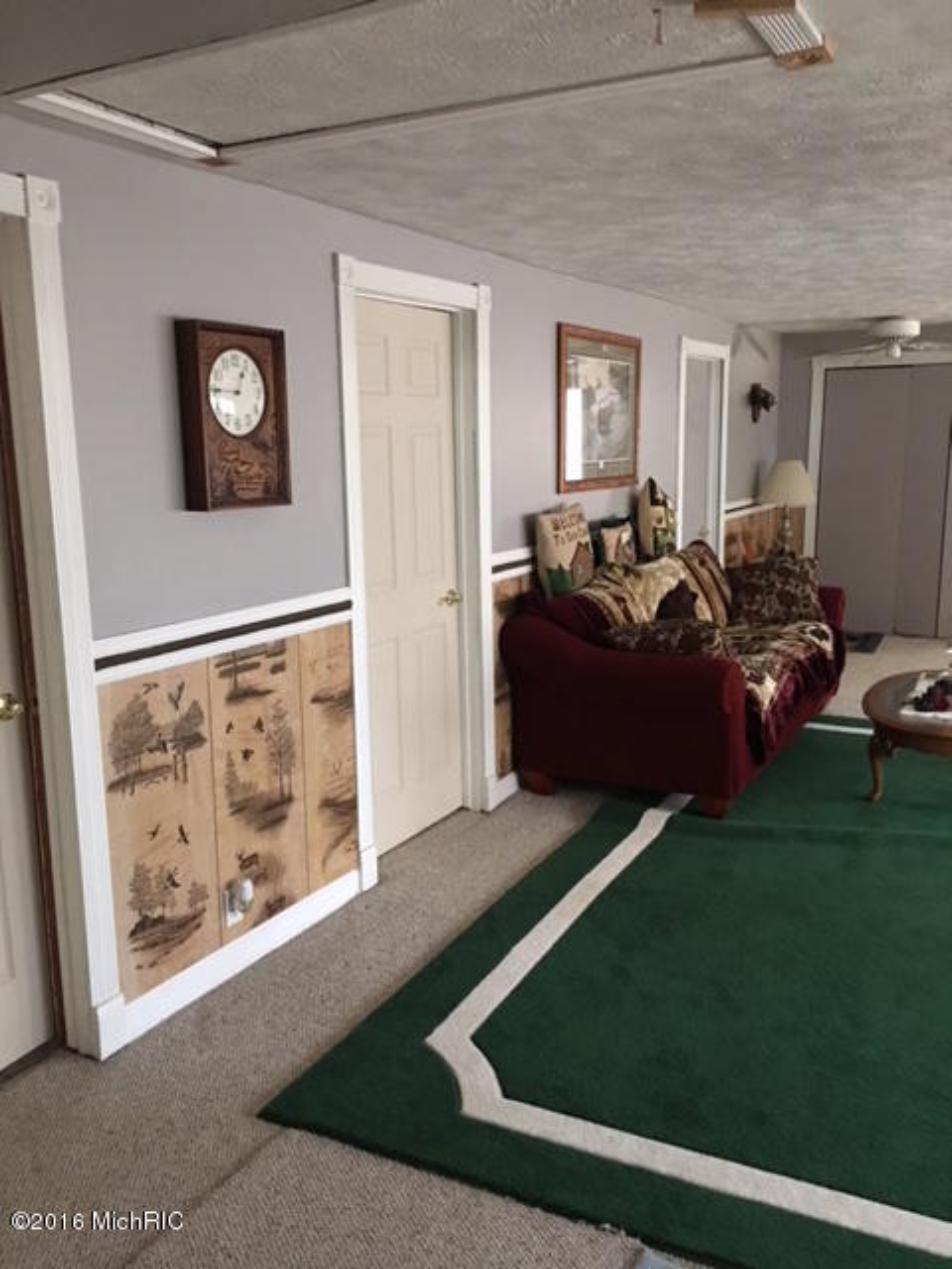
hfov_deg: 48.2
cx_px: 476
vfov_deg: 61.7
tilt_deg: -11.5
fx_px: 1063
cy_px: 634
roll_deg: -0.4
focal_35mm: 29
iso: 80
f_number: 2.2
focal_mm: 4.15
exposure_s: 1/4
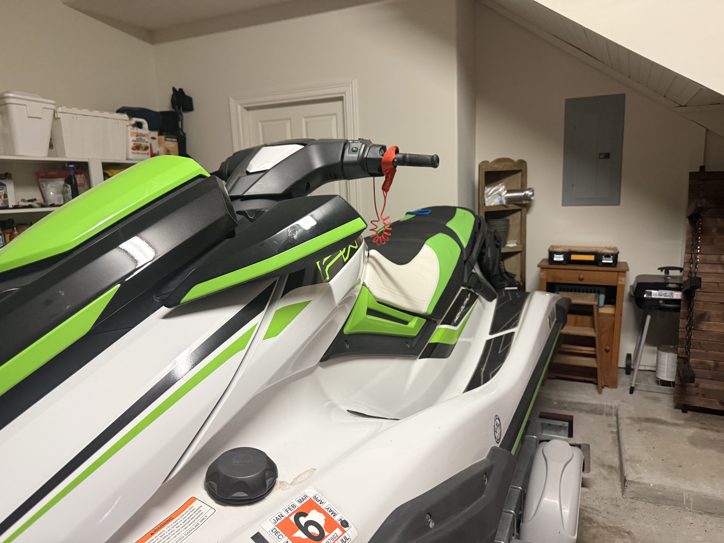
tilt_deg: -8.6
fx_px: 502
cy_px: 272
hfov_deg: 71.6
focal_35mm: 24
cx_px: 362
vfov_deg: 56.8
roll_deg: +2.5
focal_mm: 6.76
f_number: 1.78
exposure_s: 1/60
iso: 500
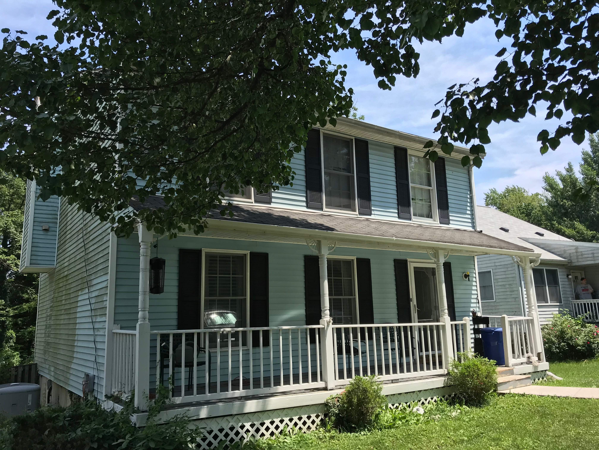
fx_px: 485
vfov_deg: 49.7
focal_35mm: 28
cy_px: 225
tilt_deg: +11.9
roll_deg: +1.9
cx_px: 300
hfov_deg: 63.4
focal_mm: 3.99
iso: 20
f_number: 1.8
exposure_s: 1/1546
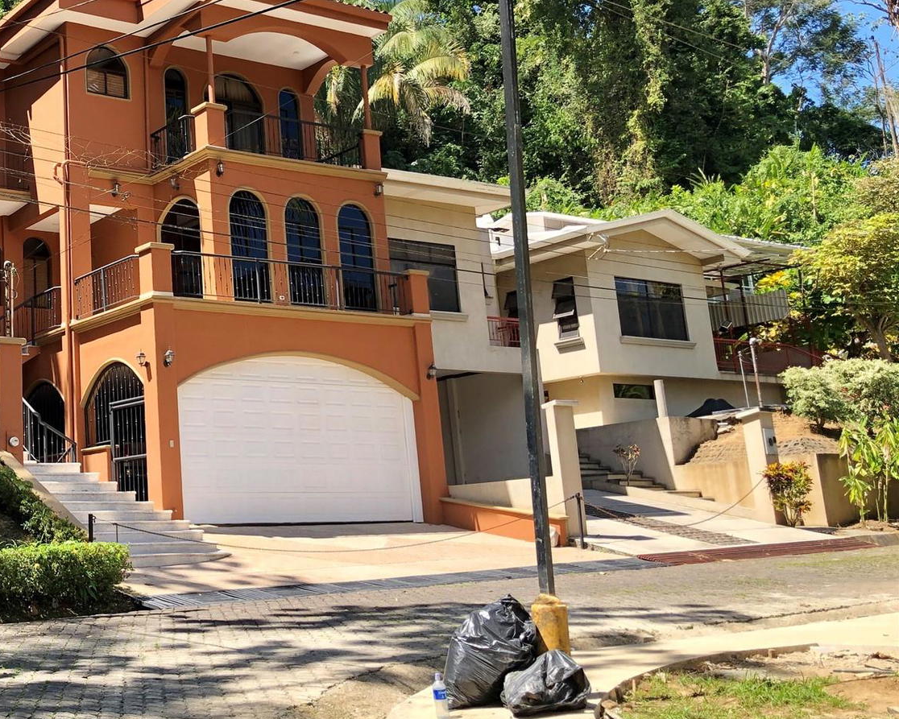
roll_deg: +1.8
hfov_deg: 37.5
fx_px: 1251
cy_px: 264
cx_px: 126
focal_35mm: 47
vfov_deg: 31.9
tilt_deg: +12.6
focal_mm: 3.99
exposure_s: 1/533
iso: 20
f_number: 1.8
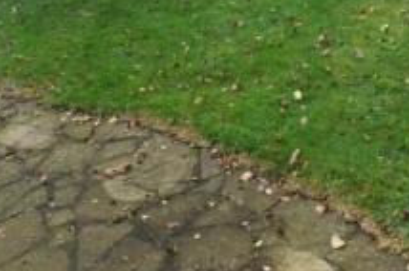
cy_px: -107
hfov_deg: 35.2
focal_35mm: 51
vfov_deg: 22.9
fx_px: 573
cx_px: 419
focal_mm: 11
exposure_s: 1/50
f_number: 6.3
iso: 100
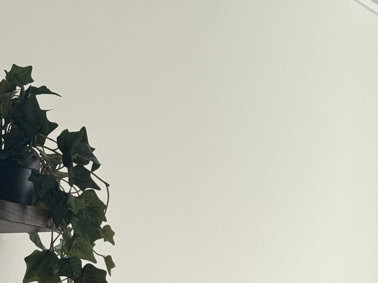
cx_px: 117
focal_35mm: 142
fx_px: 1550
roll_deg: -0.7
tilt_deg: -1.0
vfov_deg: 10.2
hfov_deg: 13.9
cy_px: 393
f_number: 1.78
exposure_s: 1/121
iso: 80
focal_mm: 6.76
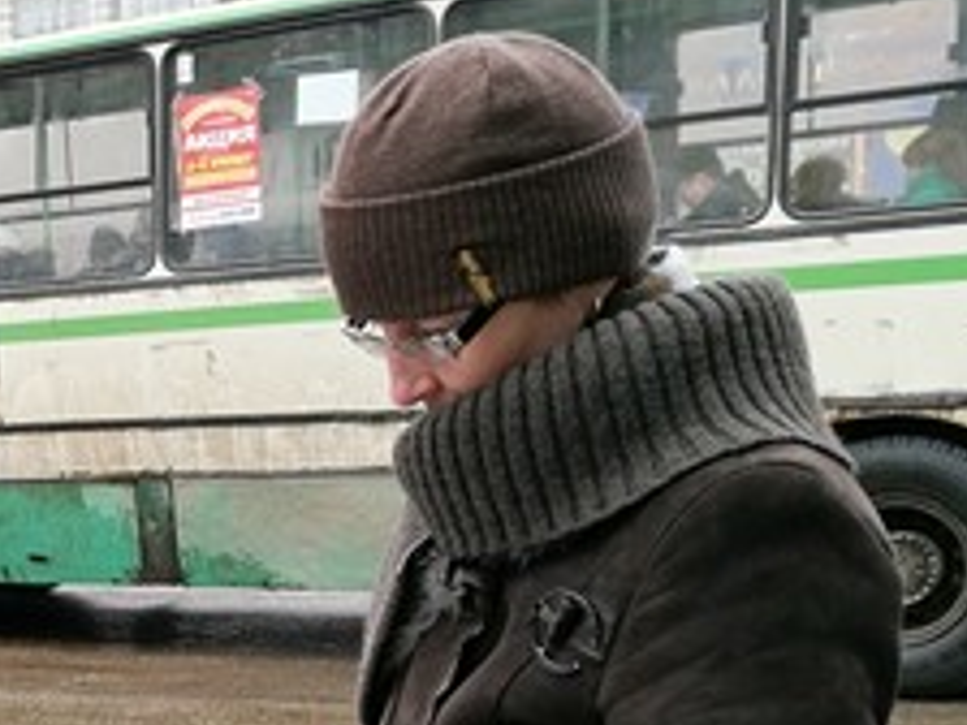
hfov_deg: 23.3
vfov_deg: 18.5
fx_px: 2151
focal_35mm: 77
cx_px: -181
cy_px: 760
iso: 64
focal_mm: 4.5
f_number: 2.2
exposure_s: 1/50
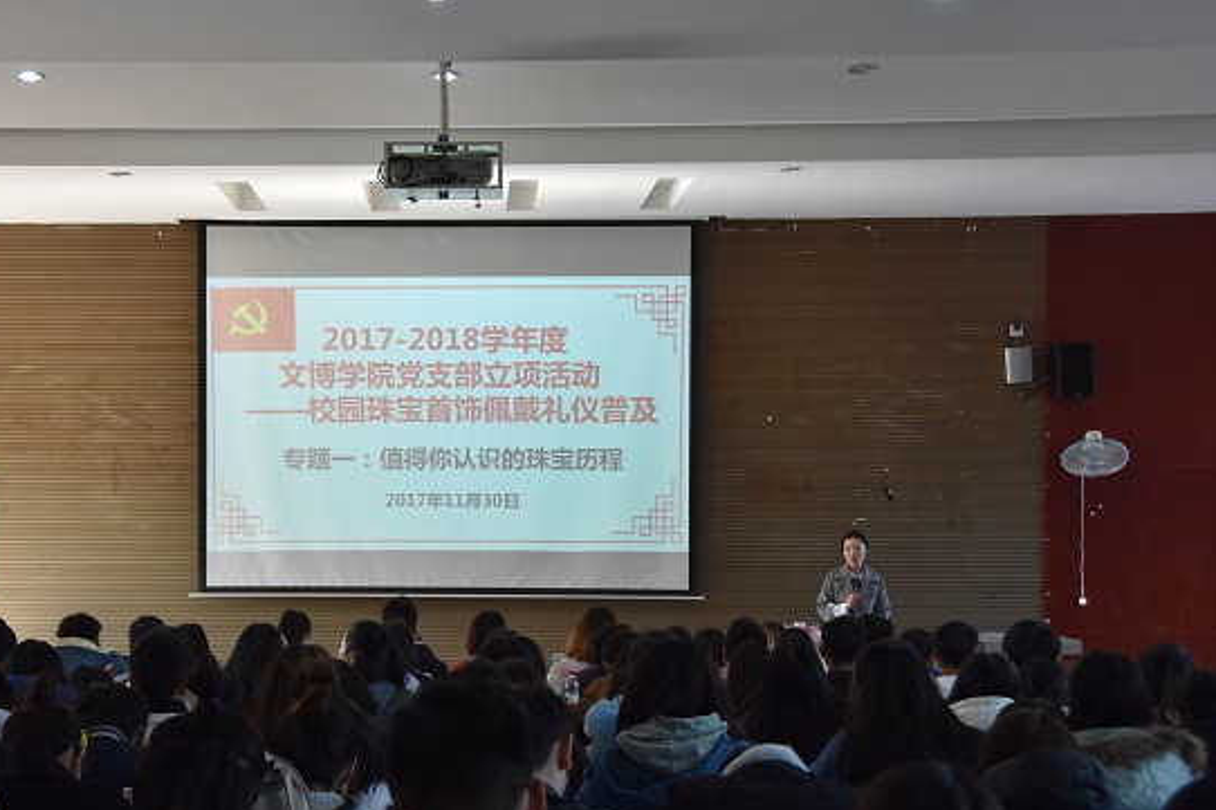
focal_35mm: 62
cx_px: 435
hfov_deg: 32.2
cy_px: 485
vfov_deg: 21.9
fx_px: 2093
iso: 1000
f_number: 5.6
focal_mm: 32
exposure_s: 1/125
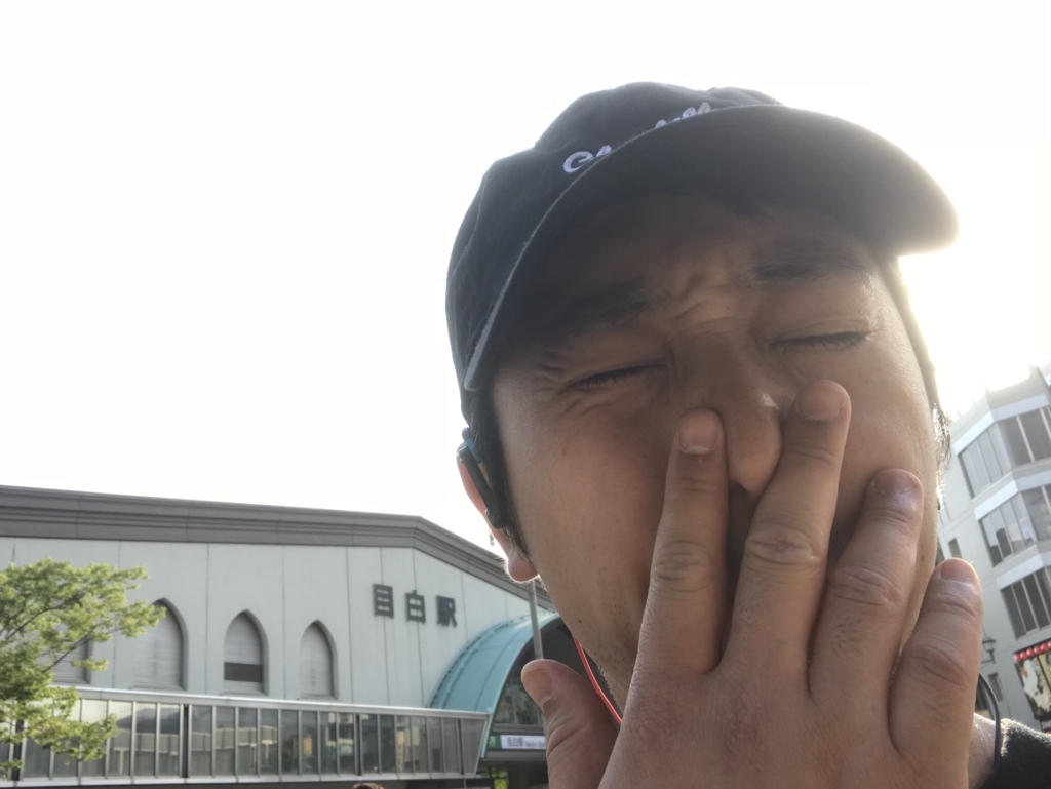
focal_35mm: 32
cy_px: 394
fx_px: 972
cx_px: 526
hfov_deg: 56.8
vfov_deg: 44.2
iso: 25
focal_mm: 2.87
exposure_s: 1/307
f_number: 2.2
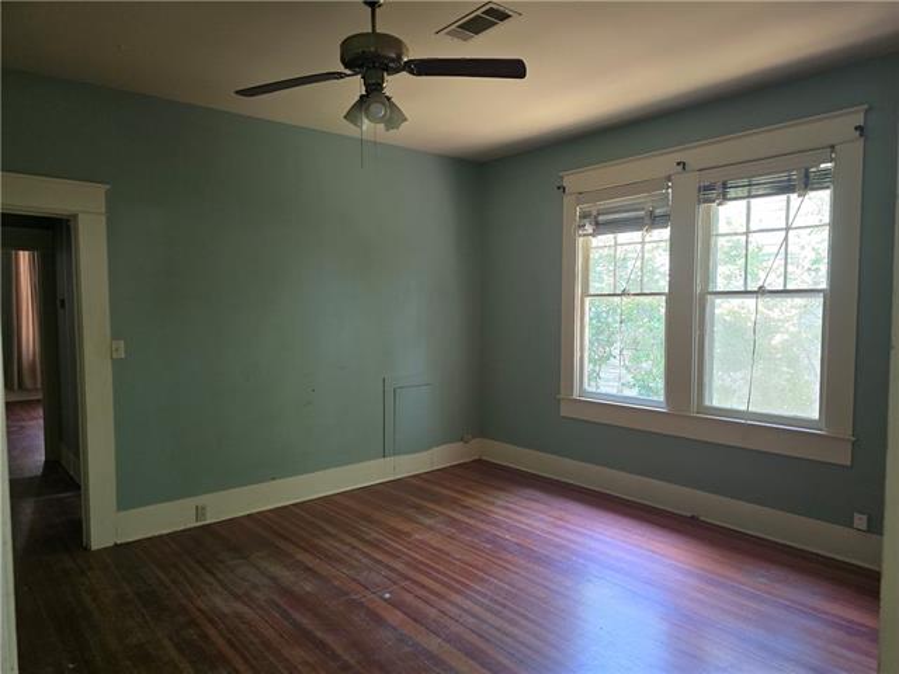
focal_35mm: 23
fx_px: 597
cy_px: 337
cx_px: 450
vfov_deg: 58.9
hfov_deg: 73.9
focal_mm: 6.3
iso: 500
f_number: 1.7
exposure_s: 1/120
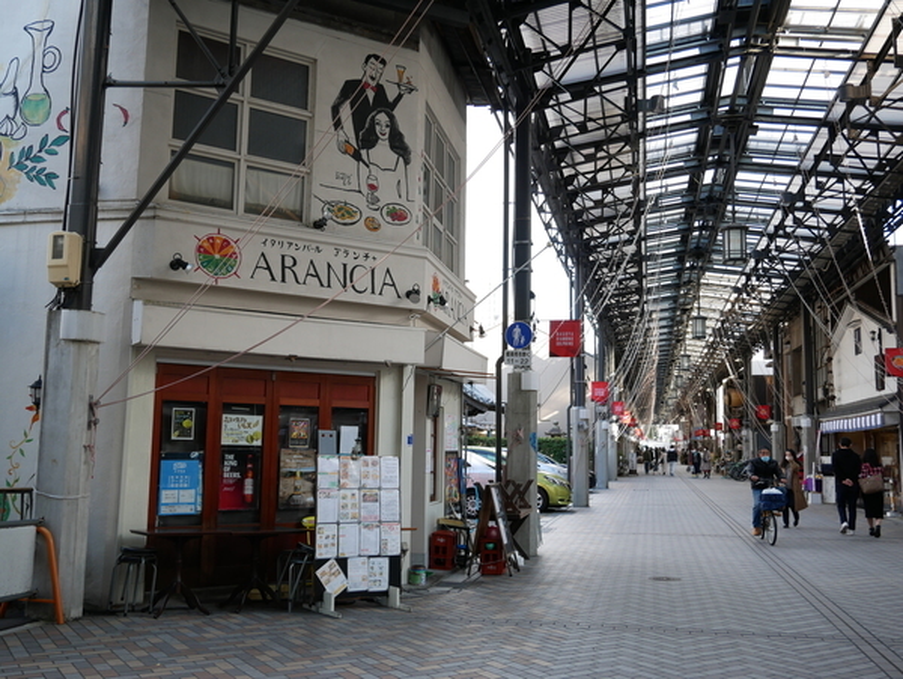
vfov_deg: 41.8
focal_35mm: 34
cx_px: 452
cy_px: 340
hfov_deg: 53.9
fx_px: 888
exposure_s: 1/125
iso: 200
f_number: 4.5
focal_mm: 17
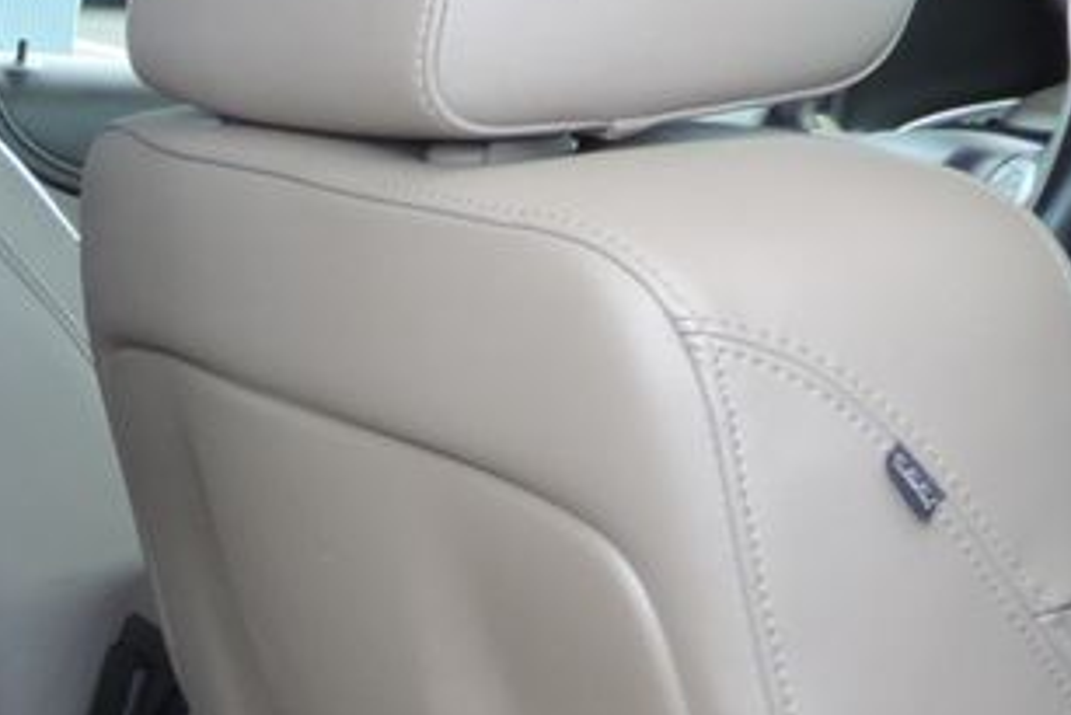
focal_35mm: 104
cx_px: -426
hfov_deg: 18.0
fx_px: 3095
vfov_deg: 12.3
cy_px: 1175
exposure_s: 1/50
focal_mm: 4.3
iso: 80
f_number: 3
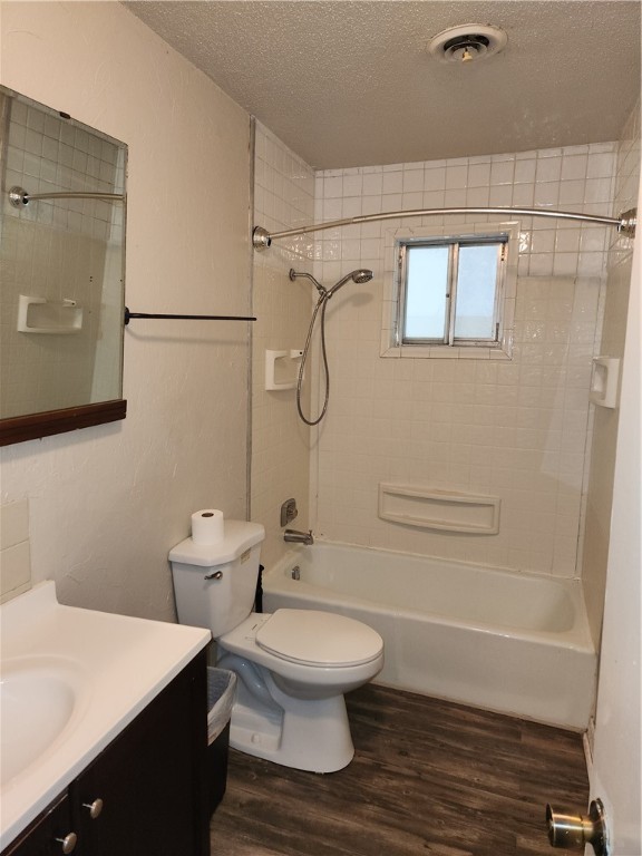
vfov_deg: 73.9
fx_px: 569
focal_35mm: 23
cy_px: 428
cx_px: 321
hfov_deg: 58.9
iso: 100
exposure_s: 1/40
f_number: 1.8
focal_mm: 5.4
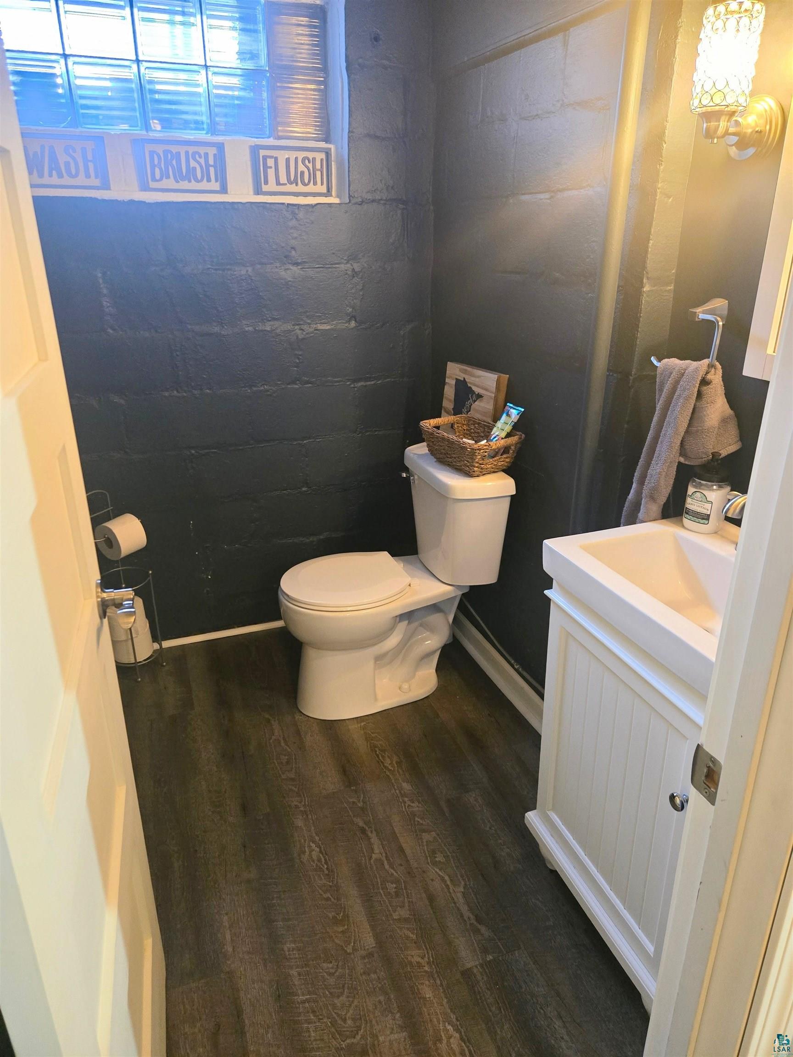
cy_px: 528
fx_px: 703
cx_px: 396
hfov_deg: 58.9
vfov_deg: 73.9
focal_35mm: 23
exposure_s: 1/40
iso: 1250
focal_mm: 5.4
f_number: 1.8
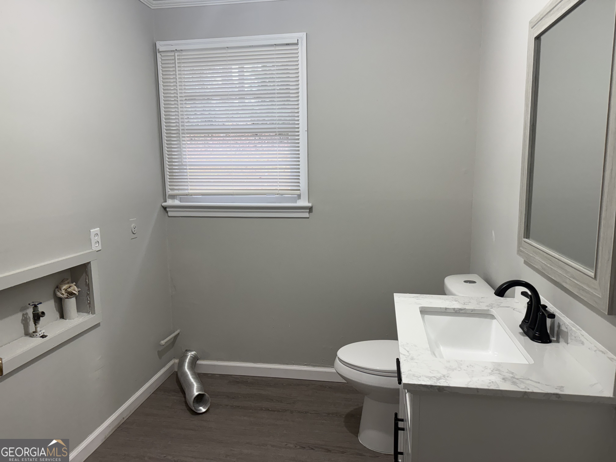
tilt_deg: -7.7
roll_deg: +0.3
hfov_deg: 71.6
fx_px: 427
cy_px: 231
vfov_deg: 56.8
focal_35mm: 24
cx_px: 308
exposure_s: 1/120
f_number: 1.78
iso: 200
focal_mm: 6.76
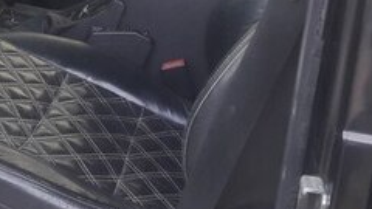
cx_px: 37
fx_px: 829
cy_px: -53
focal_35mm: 84
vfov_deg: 13.9
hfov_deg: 24.6
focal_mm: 3.7
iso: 100
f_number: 1.9
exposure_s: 1/33
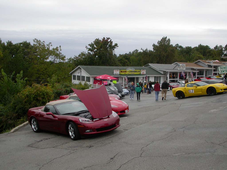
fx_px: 249
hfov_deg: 49.0
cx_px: 114
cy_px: 85
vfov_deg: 37.7
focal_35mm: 38
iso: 100
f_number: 6
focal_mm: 7.85
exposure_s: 1/266
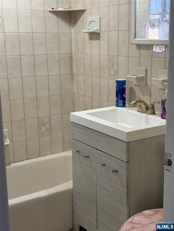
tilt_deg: -11.5
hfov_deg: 28.0
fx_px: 349
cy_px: 116
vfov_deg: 36.8
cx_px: 87
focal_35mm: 52
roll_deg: +0.0
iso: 50
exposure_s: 1/60
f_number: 1.6
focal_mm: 5.96
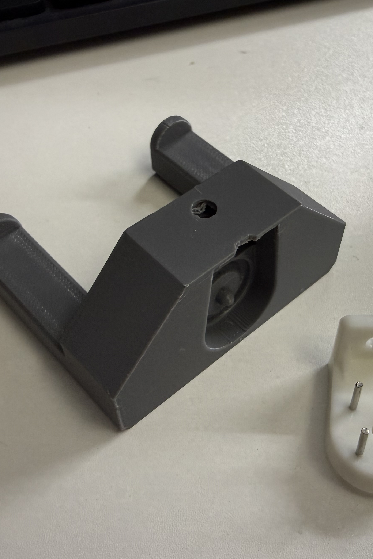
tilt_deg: -55.3
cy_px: 312
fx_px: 591
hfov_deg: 34.5
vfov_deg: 50.6
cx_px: 268
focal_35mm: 38
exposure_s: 1/100
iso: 250
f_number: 2.2
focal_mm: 2.22
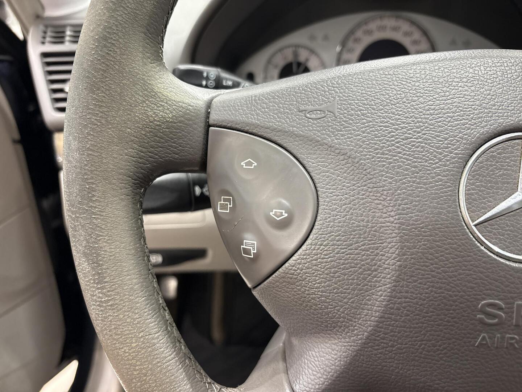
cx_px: 261
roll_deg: -0.3
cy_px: 196
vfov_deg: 53.1
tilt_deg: -28.1
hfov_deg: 67.3
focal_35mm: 26
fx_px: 392
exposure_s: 1/50
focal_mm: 5.96
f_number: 1.6
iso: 250
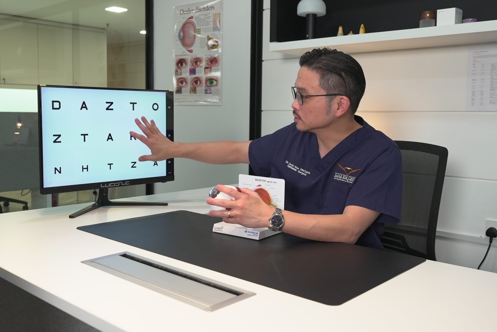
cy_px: 166
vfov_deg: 36.9
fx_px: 497
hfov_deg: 53.1
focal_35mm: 36
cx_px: 248
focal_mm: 24
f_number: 4
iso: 1000
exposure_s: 1/160
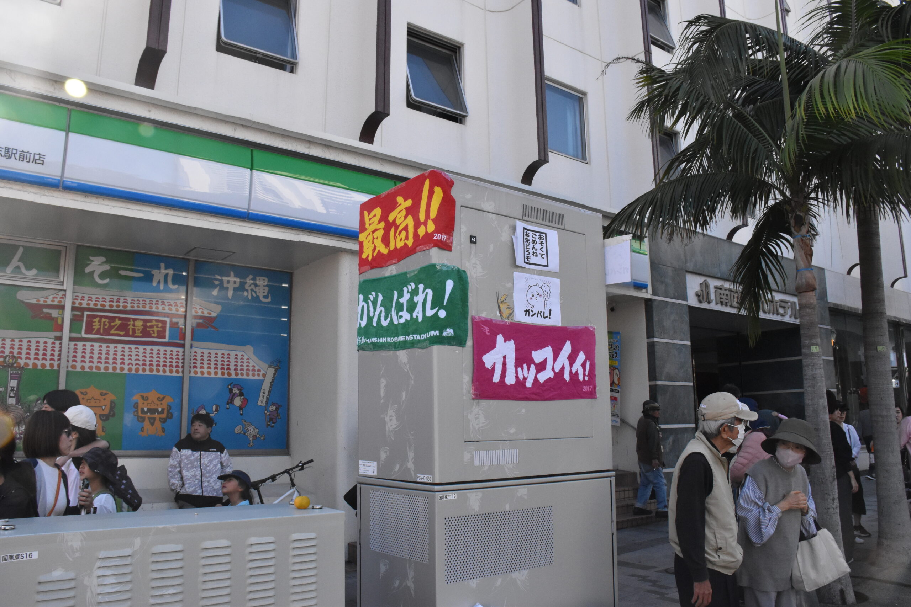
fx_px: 683
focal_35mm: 27
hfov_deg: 67.4
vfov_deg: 47.9
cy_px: 304
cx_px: 456
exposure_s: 1/640
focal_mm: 18
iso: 2500
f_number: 13
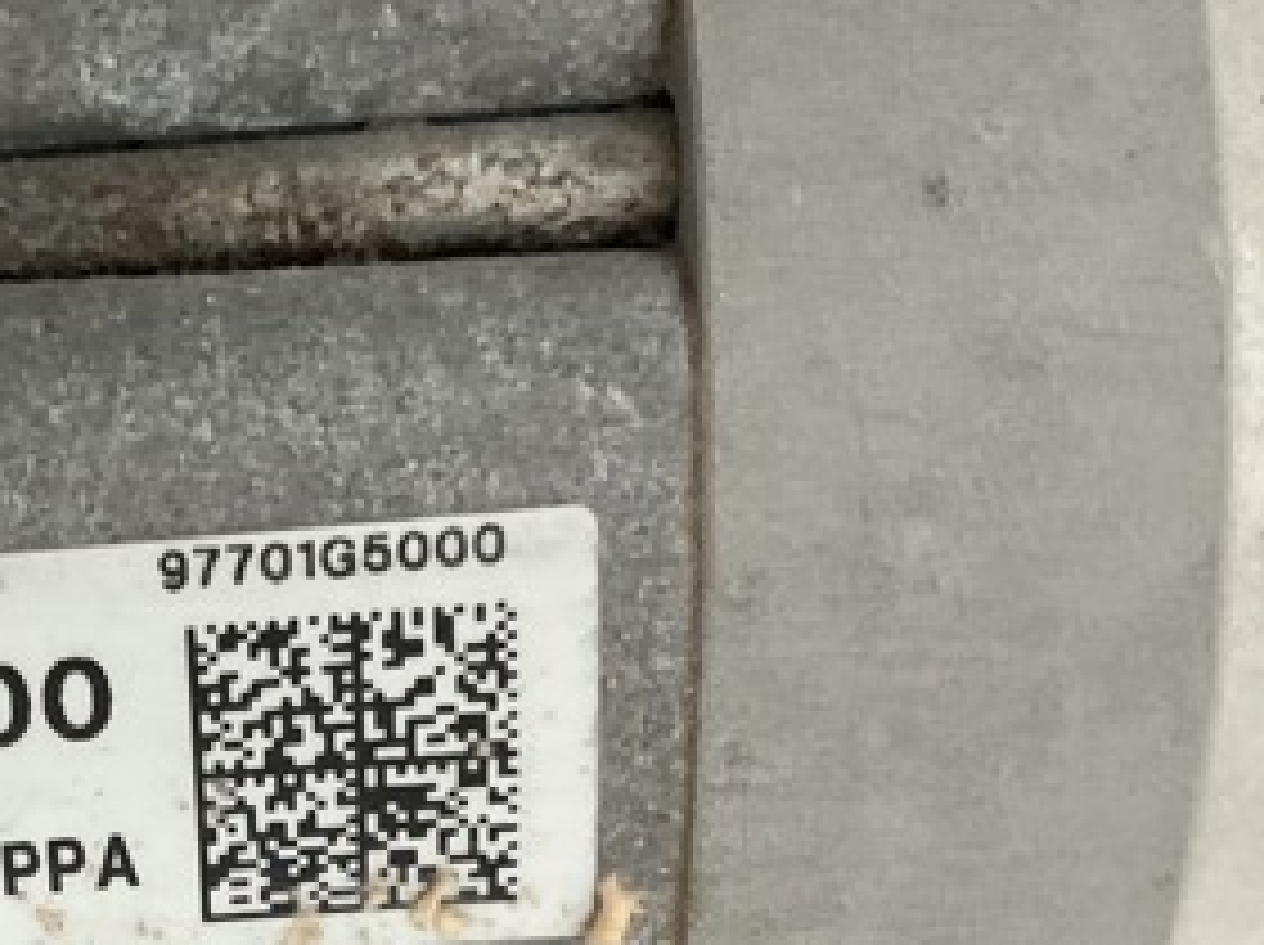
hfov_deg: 27.5
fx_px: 2407
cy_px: 902
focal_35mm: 66
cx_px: -36
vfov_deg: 21.6
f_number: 1.8
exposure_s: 1/50
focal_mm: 3
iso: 200
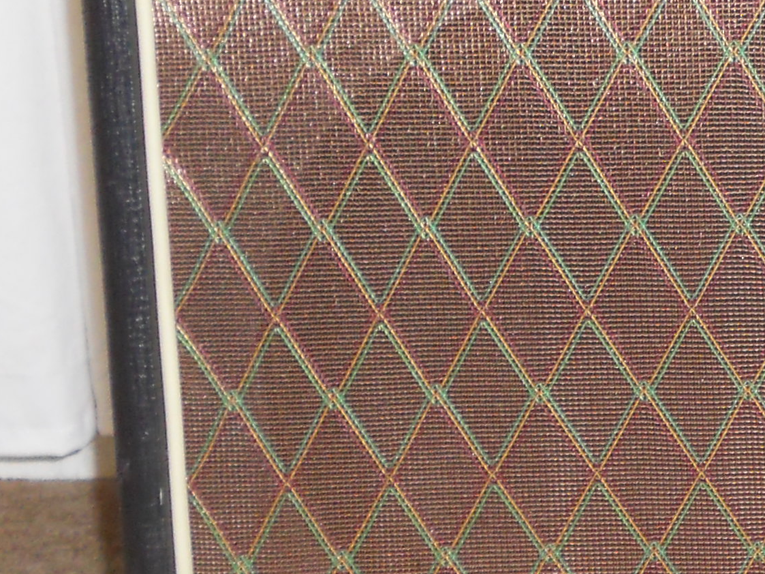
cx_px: 1108
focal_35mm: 114
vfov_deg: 12.9
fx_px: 2519
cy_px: 114
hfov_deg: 16.0
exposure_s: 1/25
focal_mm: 5.8
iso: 200
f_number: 3.5
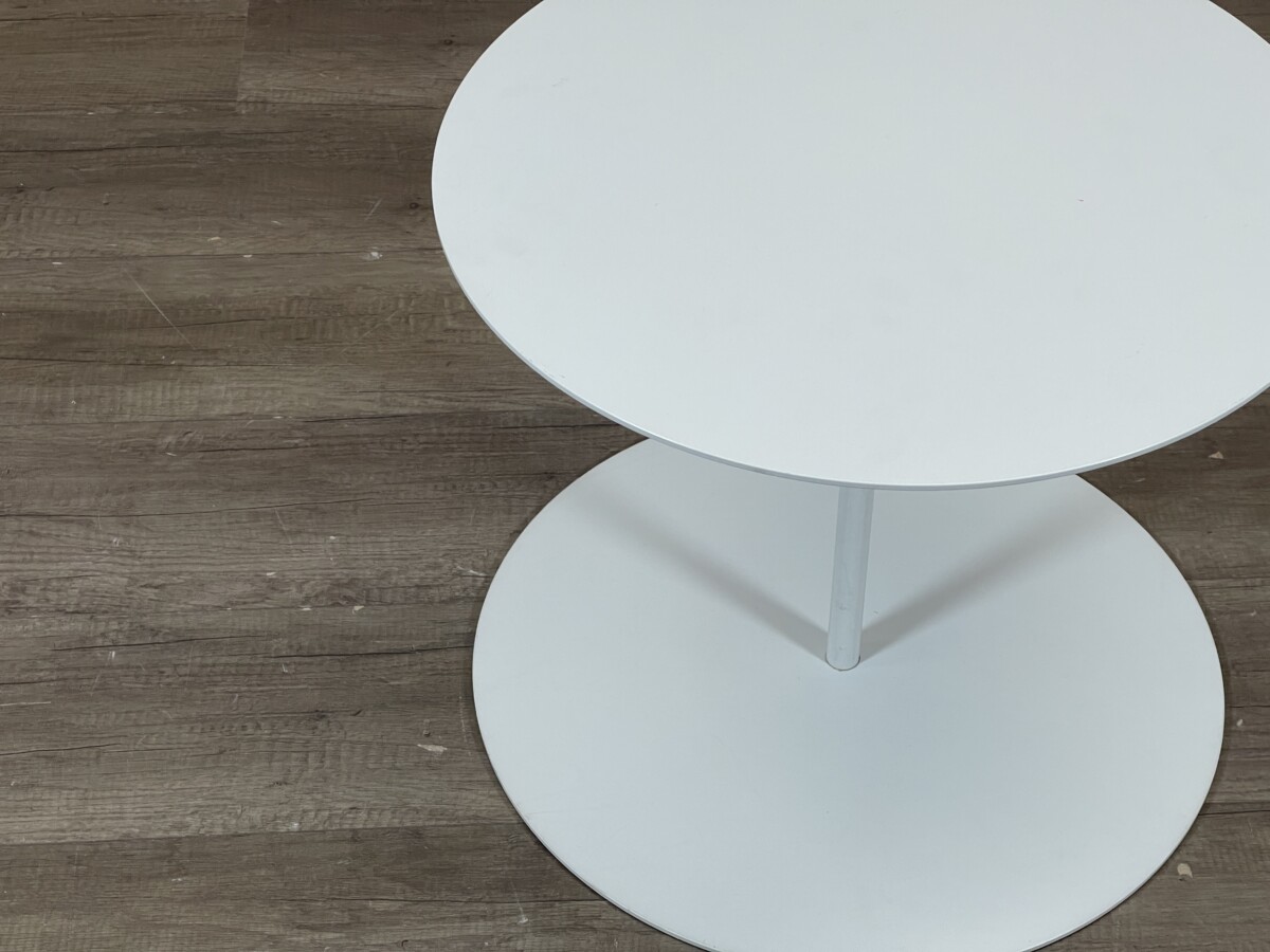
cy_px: 476
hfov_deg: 30.3
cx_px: 635
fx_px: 2348
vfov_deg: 22.9
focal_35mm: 64
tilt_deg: -47.5
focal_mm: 7.5
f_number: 2.2
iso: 80
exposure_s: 1/99
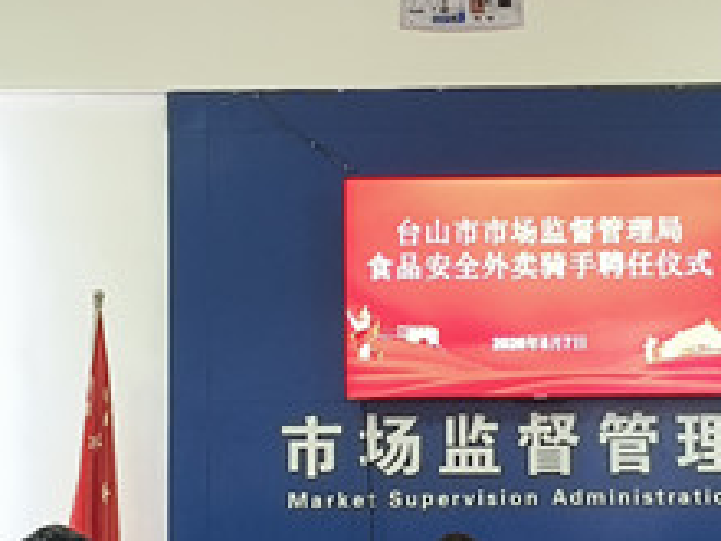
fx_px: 2583
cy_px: 290
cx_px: 488
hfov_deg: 15.9
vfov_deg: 12.0
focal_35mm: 124
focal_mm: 4.84
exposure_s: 1/33.4
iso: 250
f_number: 1.8
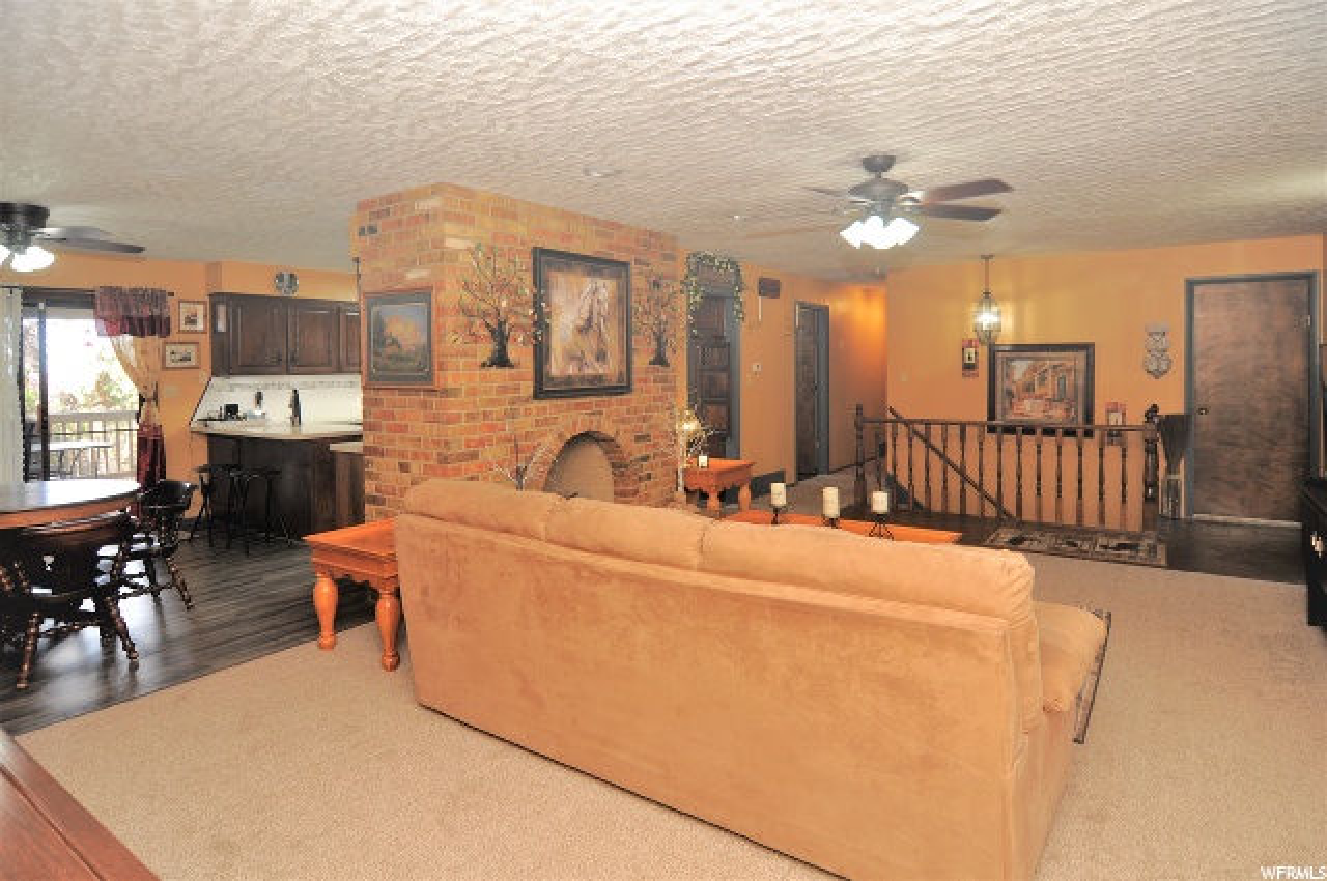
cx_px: 664
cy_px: 440
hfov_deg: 90.1
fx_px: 663
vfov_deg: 67.2
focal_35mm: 18
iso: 200
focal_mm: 12
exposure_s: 1/60
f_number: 4
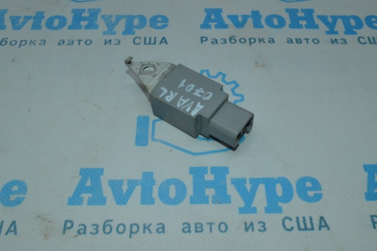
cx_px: 188
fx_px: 408
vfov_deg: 34.2
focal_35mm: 39
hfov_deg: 49.6
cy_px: 126
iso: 2800
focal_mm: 26
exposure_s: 1/200
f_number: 16
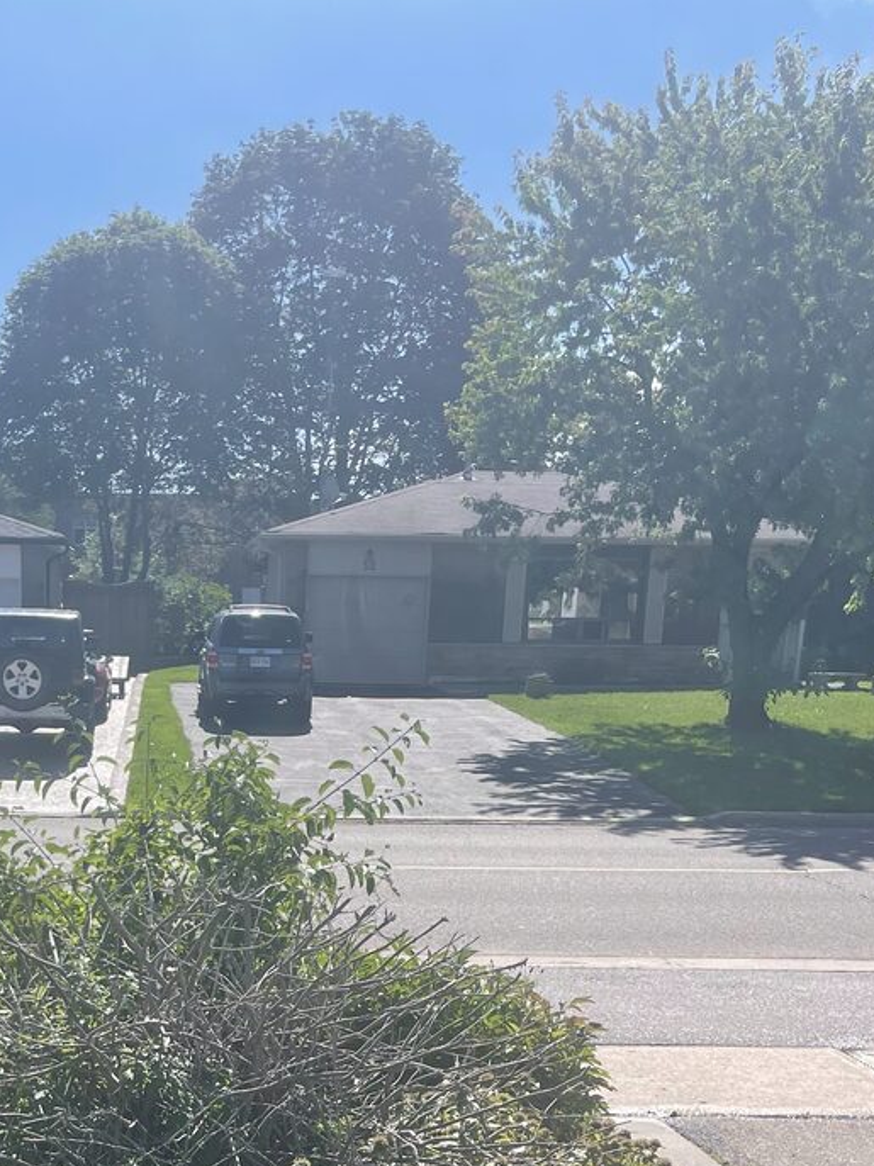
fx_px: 1785
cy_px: 1183
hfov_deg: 27.0
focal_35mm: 53
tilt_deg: -16.2
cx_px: 171
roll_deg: -0.3
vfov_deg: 33.0
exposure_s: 1/2451
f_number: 1.6
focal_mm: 4.2
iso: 32
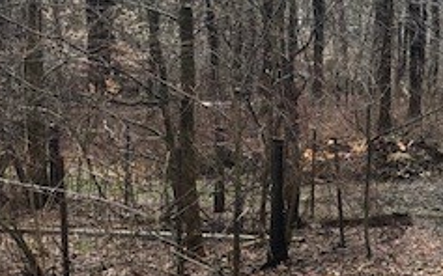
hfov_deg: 24.1
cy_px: 117
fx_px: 966
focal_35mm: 80
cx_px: 488
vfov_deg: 16.3
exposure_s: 1/209
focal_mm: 4
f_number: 1.8
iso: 20
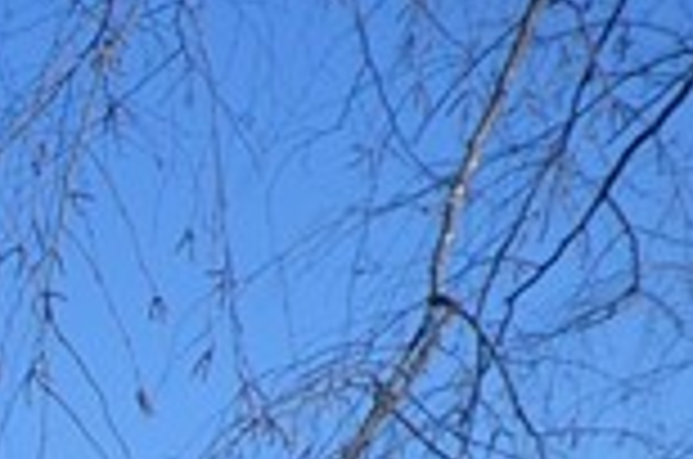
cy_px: 1451
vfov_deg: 5.1
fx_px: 4899
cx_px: -1514
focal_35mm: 255
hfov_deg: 7.1
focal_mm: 24
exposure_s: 1/250
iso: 100
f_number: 8
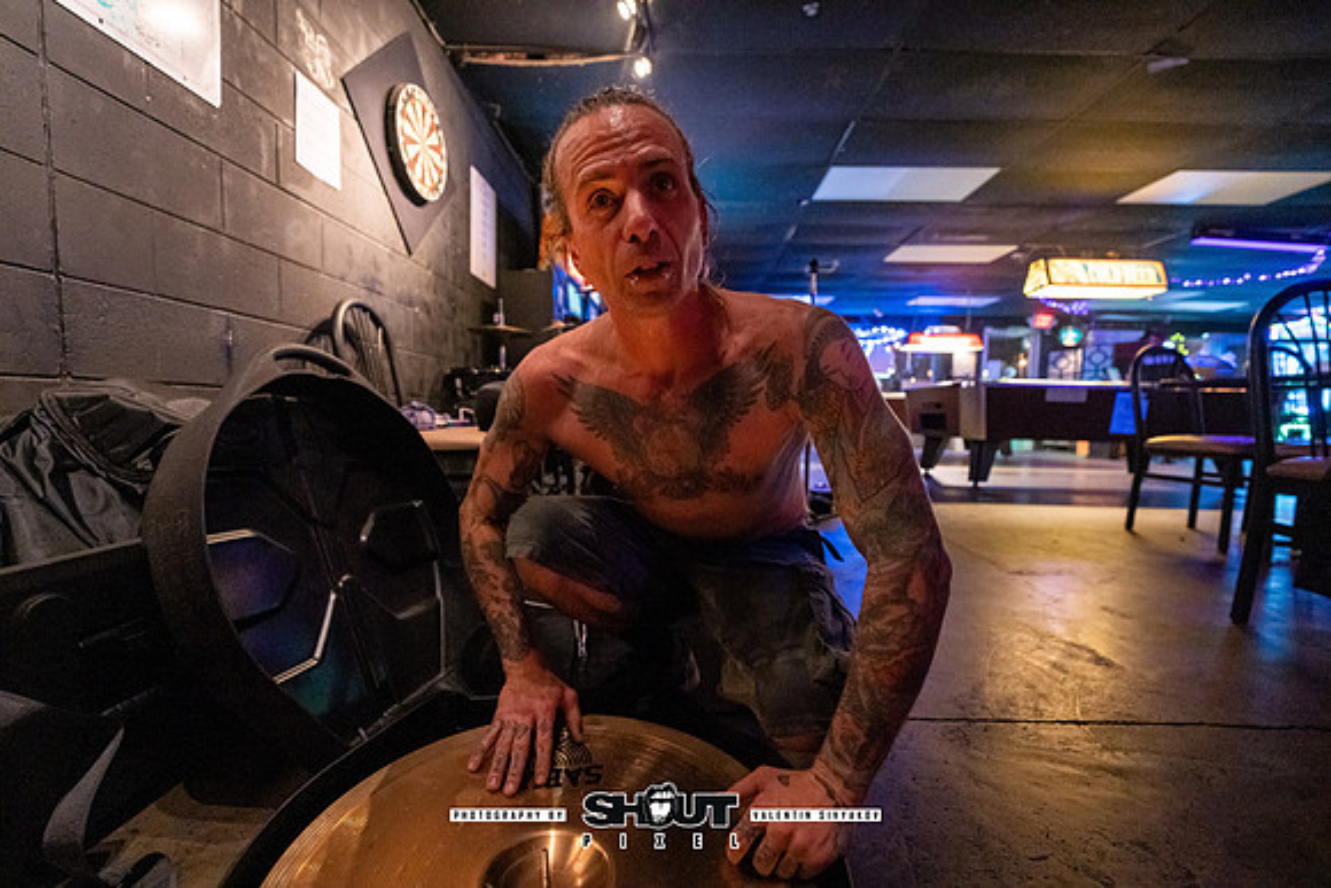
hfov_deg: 104.2
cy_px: 444
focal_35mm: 14
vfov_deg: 81.2
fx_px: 518
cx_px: 666
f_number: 2.8
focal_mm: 14
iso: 3200
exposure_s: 1/125
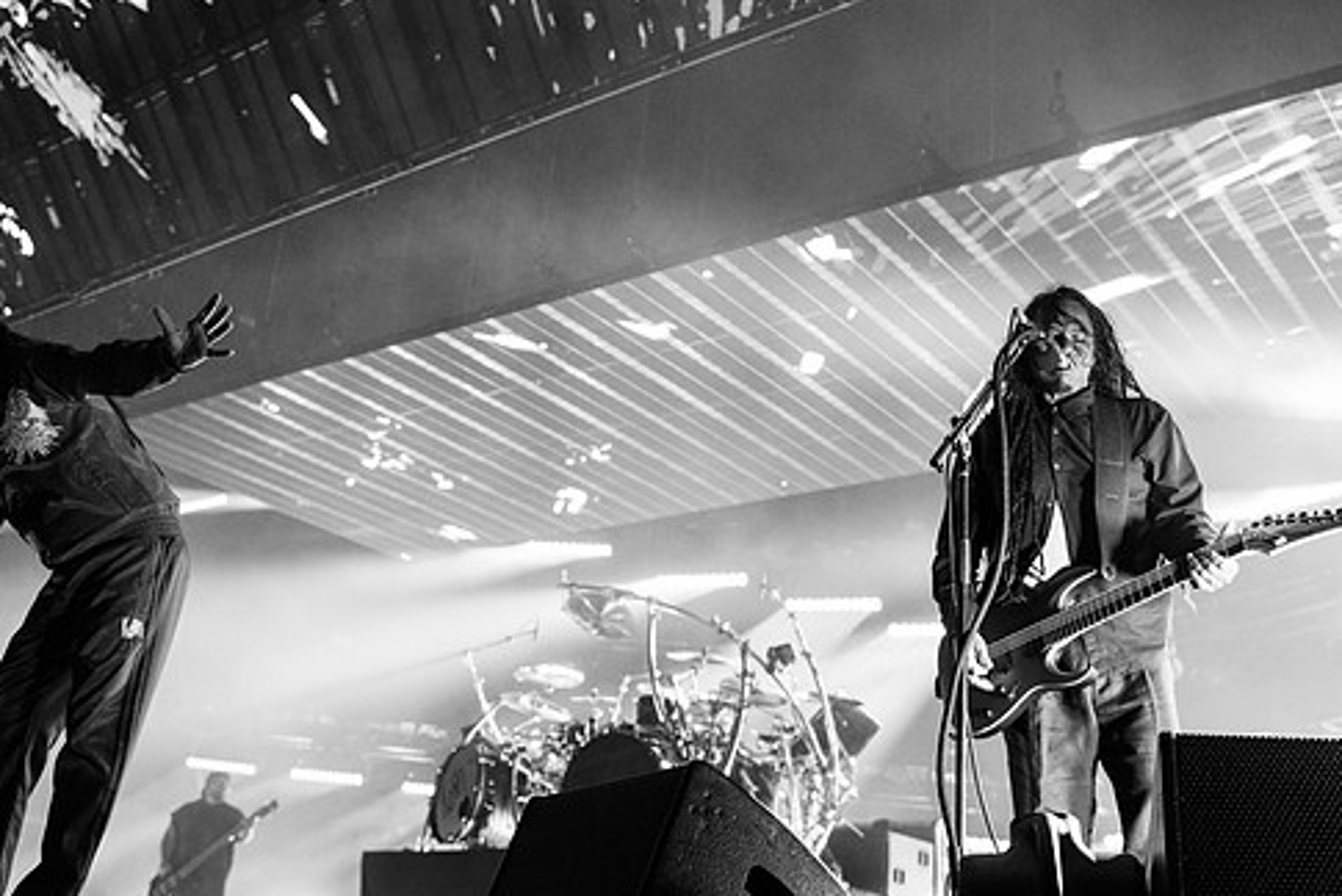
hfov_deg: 45.4
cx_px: 684
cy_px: 530
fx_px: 1604
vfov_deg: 31.2
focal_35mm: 43
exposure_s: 1/320
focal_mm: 32
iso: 1000
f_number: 3.2
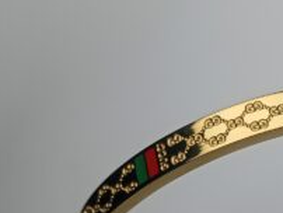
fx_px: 679
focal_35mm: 83
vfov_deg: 17.6
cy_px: 177
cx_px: 263
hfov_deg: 22.8
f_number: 1.8
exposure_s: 1/488
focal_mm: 3.98
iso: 64
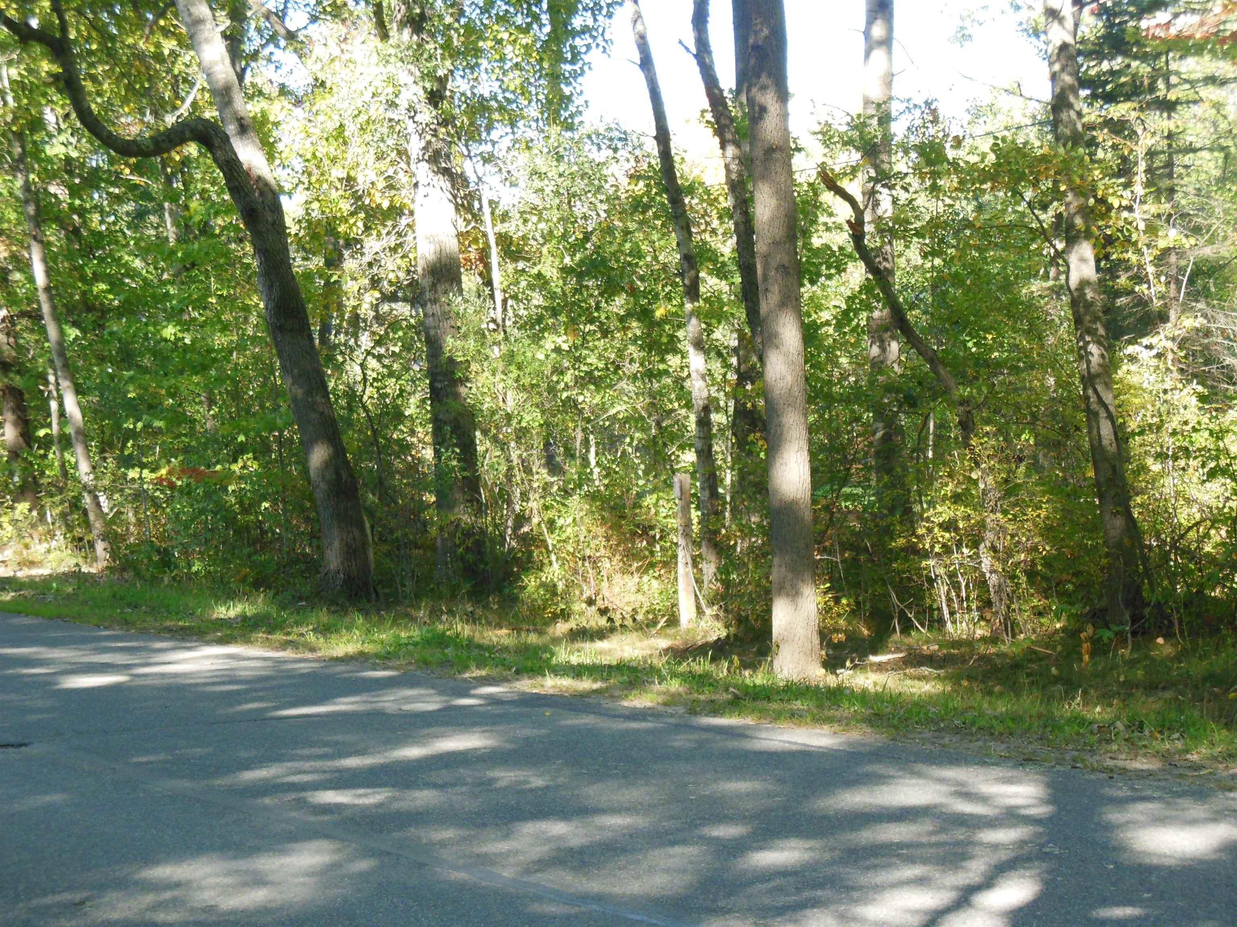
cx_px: 618
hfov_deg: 25.7
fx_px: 2716
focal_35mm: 76
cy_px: 464
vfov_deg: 19.4
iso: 400
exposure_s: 1/200
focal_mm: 13.6
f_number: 4.4
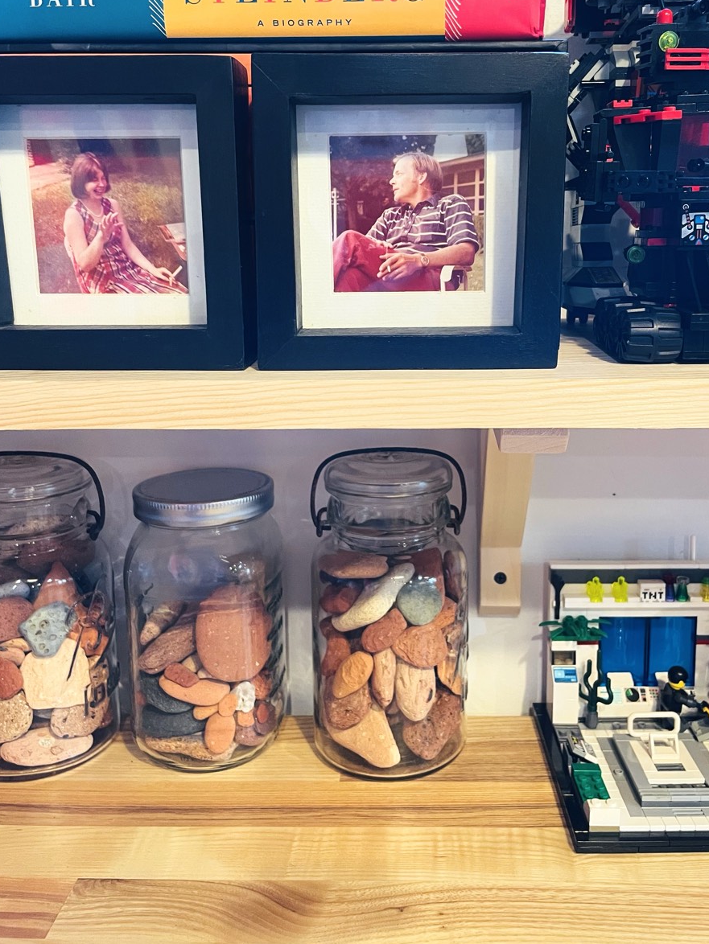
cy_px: 398
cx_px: 401
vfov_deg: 58.1
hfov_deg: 45.4
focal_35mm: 31
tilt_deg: -8.9
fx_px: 846
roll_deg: -0.1
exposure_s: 1/60
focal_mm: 4.2
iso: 320
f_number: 1.6
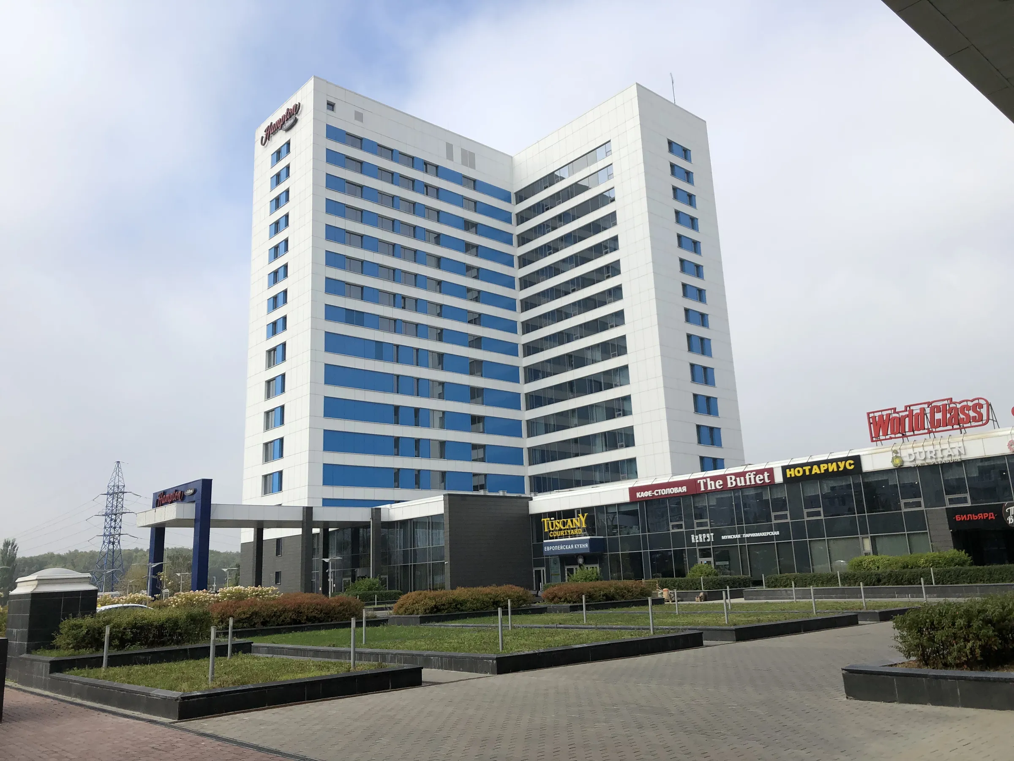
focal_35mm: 28
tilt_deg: +13.0
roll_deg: +3.5
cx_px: 507
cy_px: 380
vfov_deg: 49.7
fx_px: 820
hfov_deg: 63.4
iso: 20
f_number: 1.8
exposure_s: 1/1919
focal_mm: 4
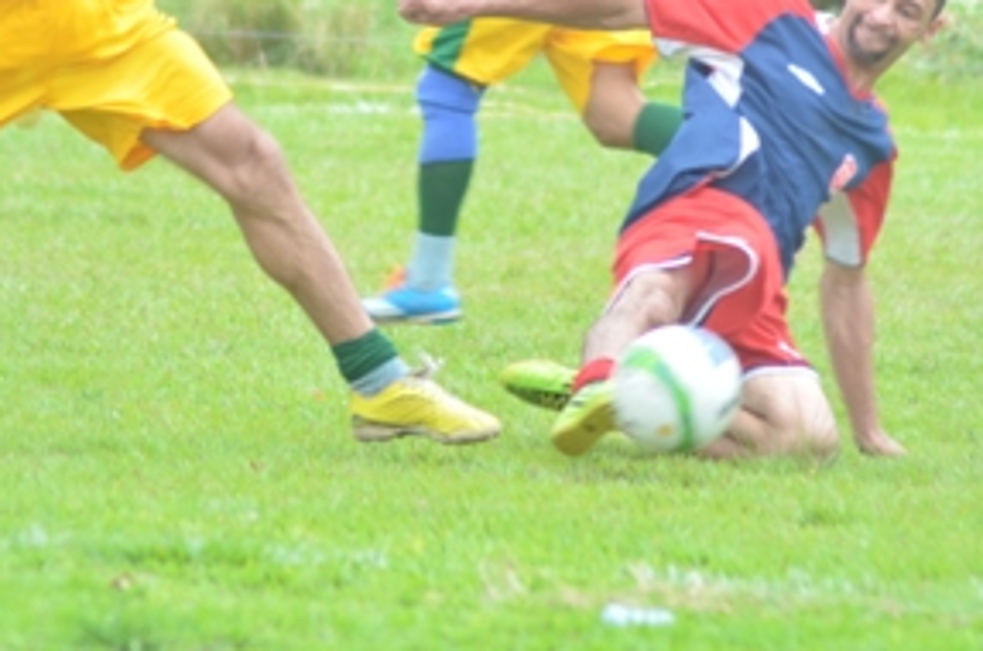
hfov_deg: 3.1
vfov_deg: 2.0
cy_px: 51
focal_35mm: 670
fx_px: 18254
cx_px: 377
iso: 200
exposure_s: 1/320
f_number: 5
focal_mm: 200
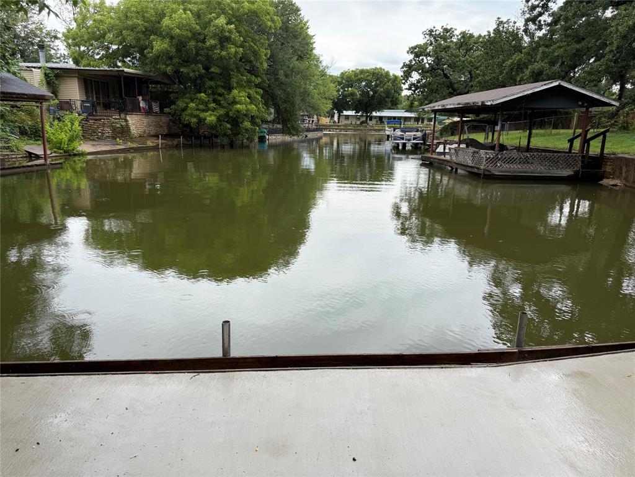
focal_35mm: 24
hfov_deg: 71.6
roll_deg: -2.0
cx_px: 318
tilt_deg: -14.1
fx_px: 440
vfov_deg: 56.8
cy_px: 238
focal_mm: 6.76
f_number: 1.78
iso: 80
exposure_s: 1/1106
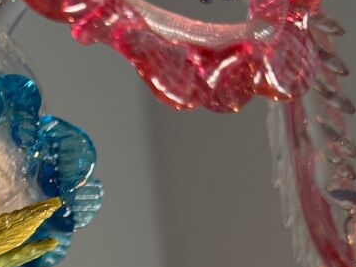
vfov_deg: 9.0
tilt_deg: +20.2
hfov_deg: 11.6
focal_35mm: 162
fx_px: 1666
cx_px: -193
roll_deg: +1.2
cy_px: 380
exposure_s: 1/50
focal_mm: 6.76
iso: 125
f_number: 1.78
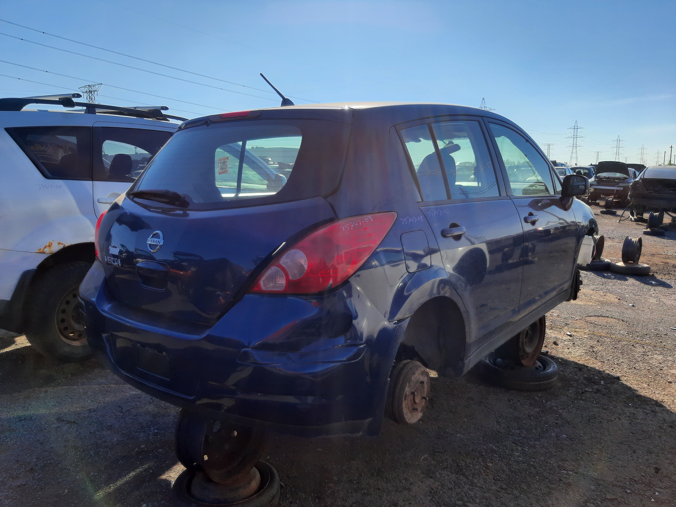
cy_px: 254
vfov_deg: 53.1
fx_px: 508
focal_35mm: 26
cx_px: 338
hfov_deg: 67.3
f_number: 1.7
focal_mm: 3.92
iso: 40
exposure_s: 1/1420
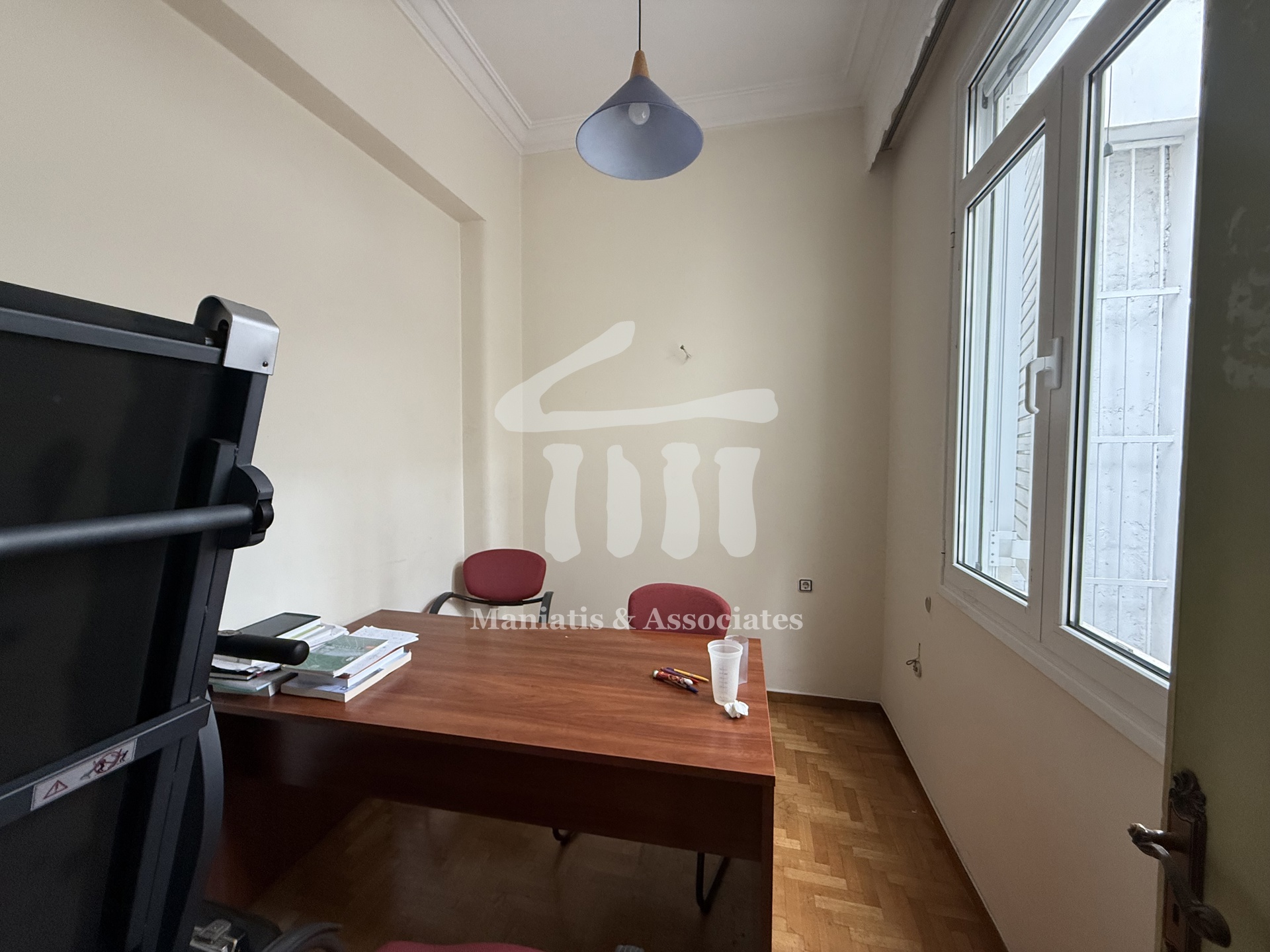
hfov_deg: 102.1
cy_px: 476
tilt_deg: -3.1
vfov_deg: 85.7
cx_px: 635
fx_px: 514
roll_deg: -0.2
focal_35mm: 14
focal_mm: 2.22
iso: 320
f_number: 2.2
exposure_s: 1/99
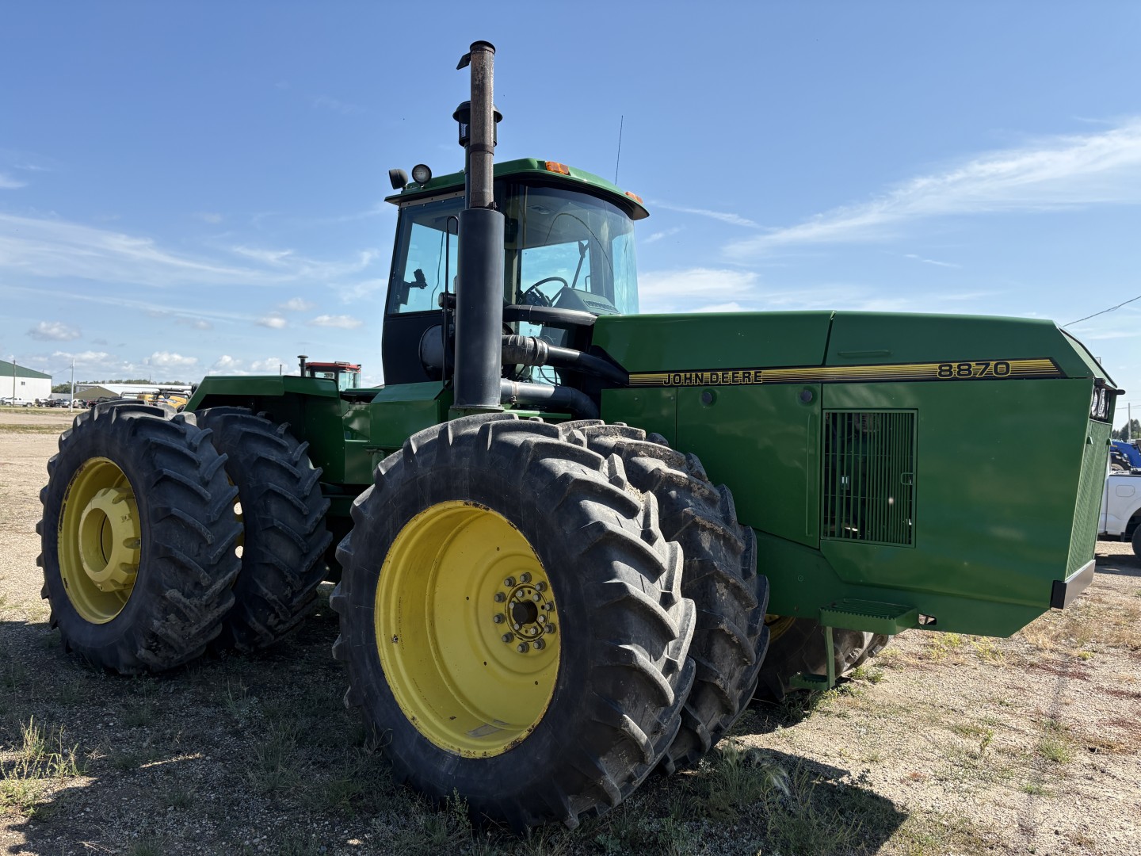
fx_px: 857
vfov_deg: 53.1
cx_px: 570
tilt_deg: -1.0
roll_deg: -1.7
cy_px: 428
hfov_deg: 67.3
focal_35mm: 26
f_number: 1.6
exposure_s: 1/2538
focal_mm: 5.96
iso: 50
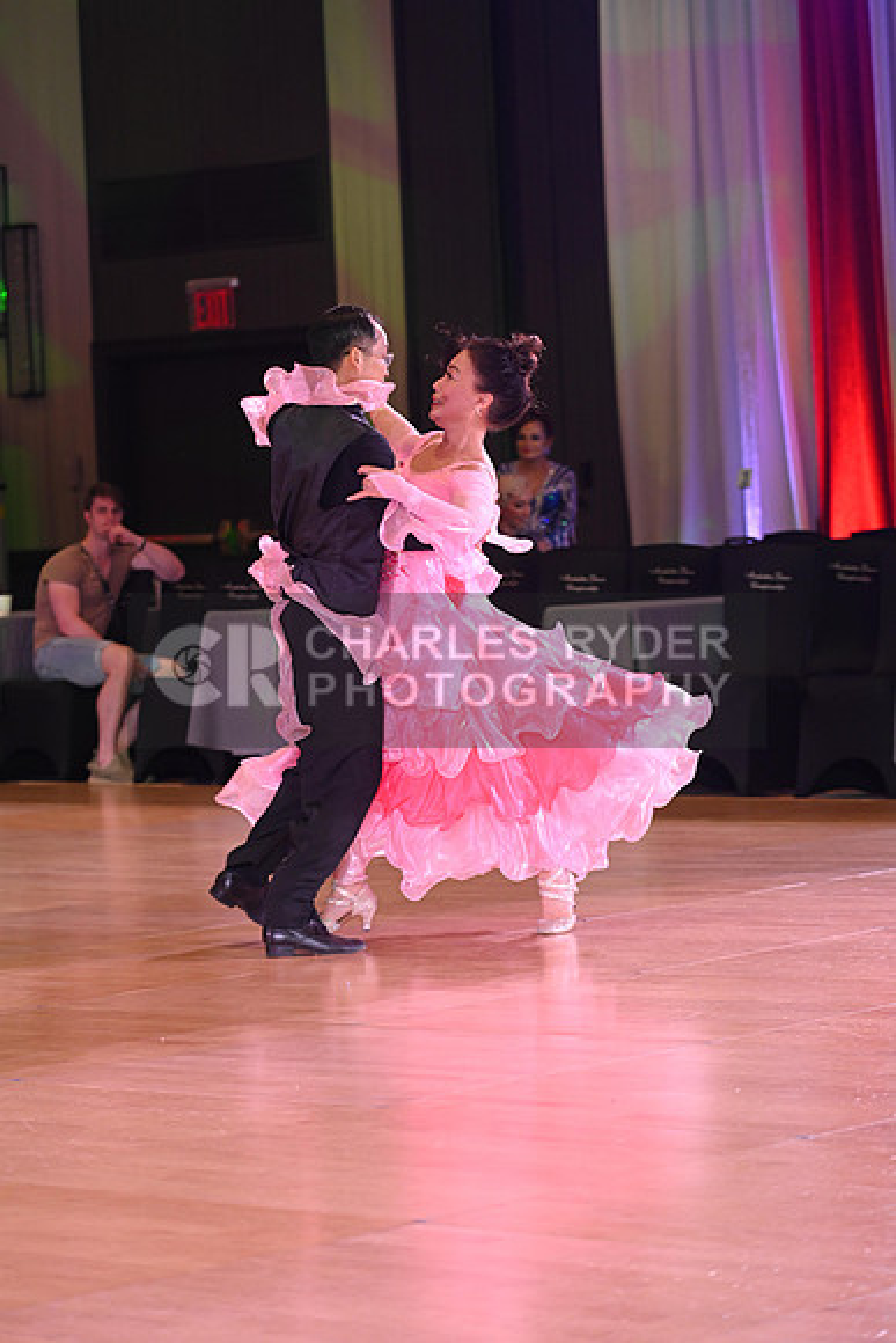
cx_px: 448
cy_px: 672
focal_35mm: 116
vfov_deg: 17.6
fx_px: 4328
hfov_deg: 11.8
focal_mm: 116
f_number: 4.5
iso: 1600
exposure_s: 1/250
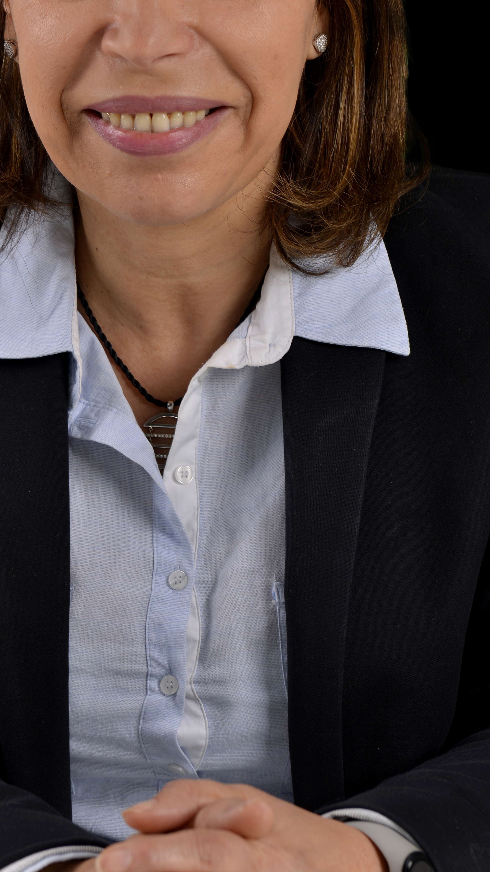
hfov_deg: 10.3
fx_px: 2726
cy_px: 335
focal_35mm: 118
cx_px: 194
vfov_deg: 18.1
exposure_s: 1/160
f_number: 6.3
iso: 64
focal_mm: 66
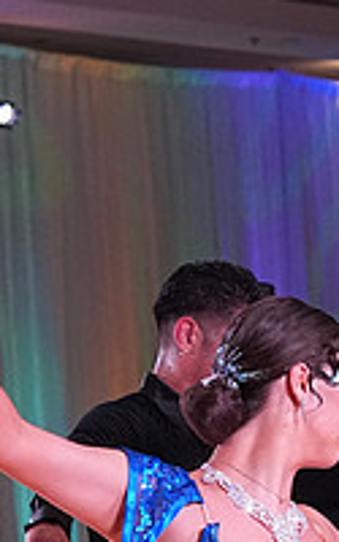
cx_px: 373
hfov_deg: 4.0
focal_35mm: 328
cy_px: 767
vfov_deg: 6.3
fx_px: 4849
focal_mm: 74
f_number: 6.3
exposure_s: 1/320
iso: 3200
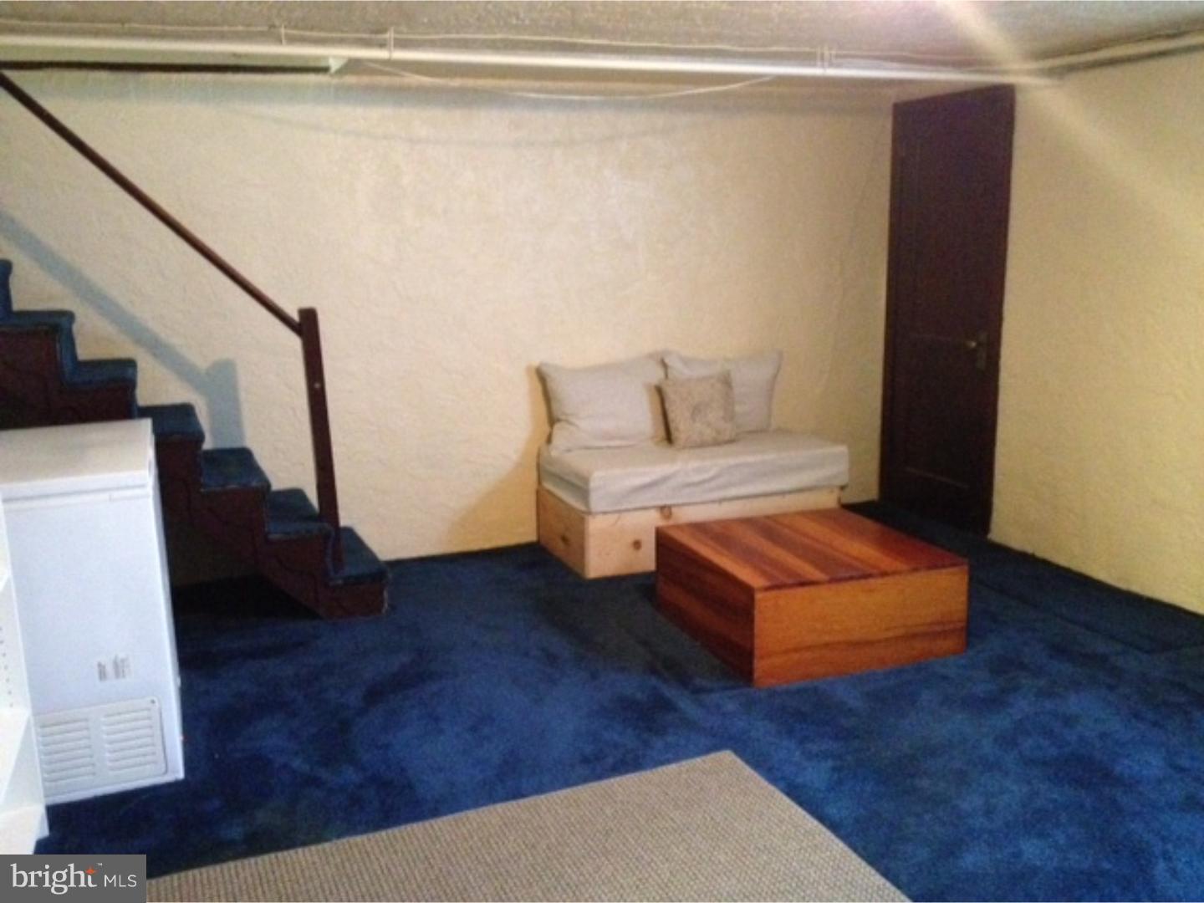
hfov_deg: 52.6
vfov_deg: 40.7
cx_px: 602
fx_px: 1217
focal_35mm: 35
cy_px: 452
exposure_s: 1/15
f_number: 2.4
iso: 800
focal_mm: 4.28
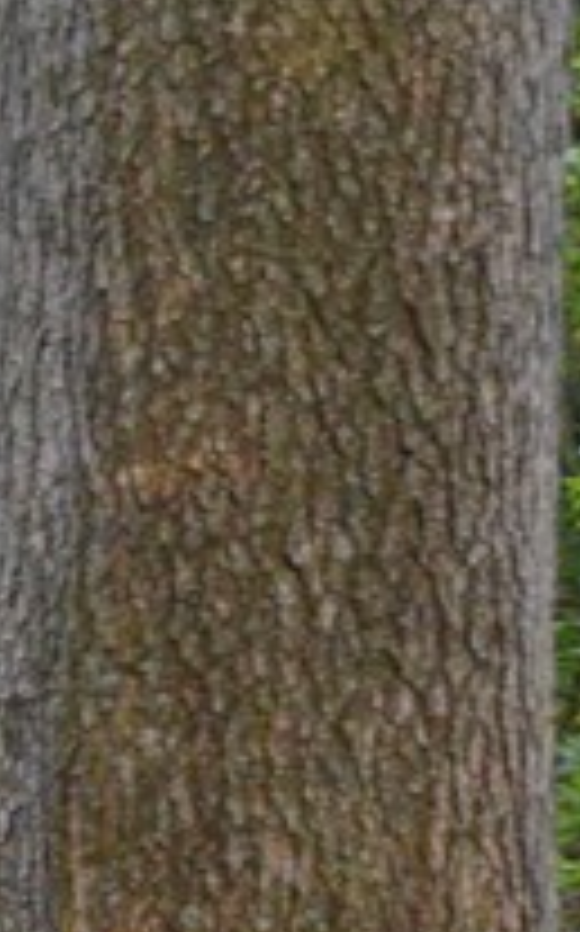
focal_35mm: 136
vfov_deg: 14.9
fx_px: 3447
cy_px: 1092
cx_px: -1025
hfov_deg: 8.4
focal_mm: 18
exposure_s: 1/400
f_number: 3.5
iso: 2800
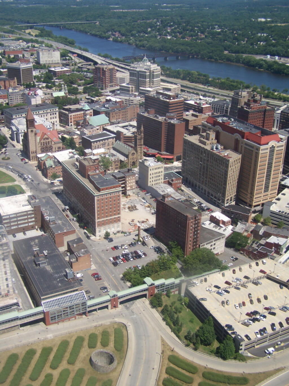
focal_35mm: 38
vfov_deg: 49.0
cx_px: 144
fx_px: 423
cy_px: 193
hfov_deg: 37.7
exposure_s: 1/640
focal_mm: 6.3
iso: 80
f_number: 2.8
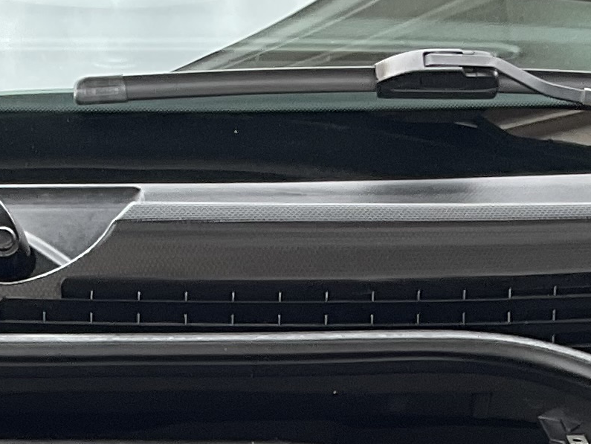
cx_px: 109
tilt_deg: -32.3
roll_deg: -1.7
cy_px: 891
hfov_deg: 13.4
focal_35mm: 147
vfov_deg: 9.4
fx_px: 2511
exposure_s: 1/122
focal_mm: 3
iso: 20
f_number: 1.8
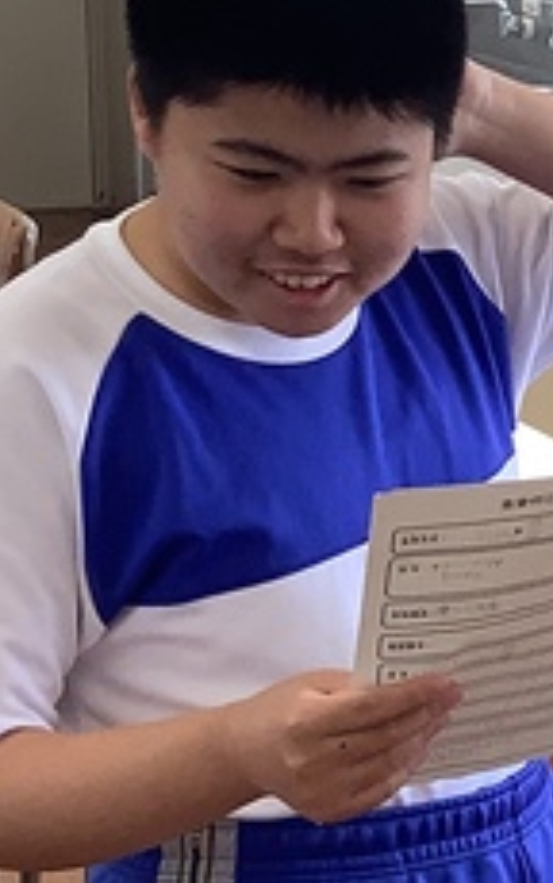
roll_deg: -3.1
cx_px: 1010
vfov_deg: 17.1
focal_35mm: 122
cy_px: 536
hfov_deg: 10.1
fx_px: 2938
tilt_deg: -15.4
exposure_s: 1/120
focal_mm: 3.3
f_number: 2.4
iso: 64
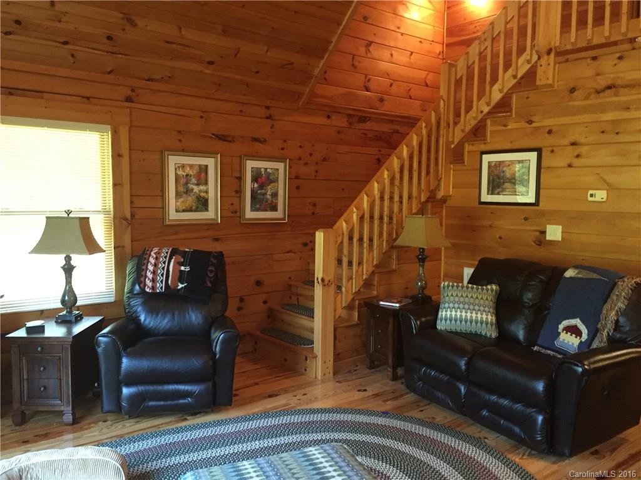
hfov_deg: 61.7
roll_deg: -1.1
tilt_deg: -6.9
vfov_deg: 48.2
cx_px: 320
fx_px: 537
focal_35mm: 29
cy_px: 240
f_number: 2.2
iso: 250
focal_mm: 4.15
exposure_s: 1/17
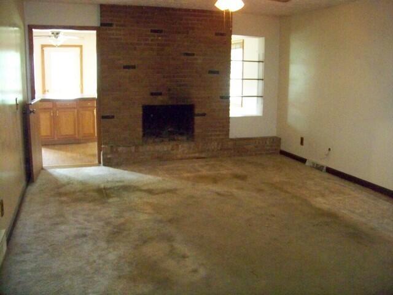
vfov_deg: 42.9
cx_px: 196
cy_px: 148
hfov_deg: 55.4
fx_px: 375
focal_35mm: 33
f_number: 2.8
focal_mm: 5.85
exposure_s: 1/30
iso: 1600
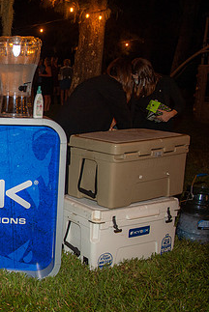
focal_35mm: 52
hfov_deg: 23.7
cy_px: 168
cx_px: -45
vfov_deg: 38.1
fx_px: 452
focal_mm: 29
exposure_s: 1/50
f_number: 4
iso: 1250
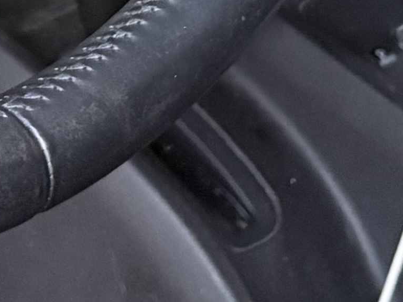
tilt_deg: -28.0
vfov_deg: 7.3
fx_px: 2247
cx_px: -62
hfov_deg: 10.1
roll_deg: -14.7
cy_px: -356
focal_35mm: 193
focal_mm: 5.96
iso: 400
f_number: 1.6
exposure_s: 1/60
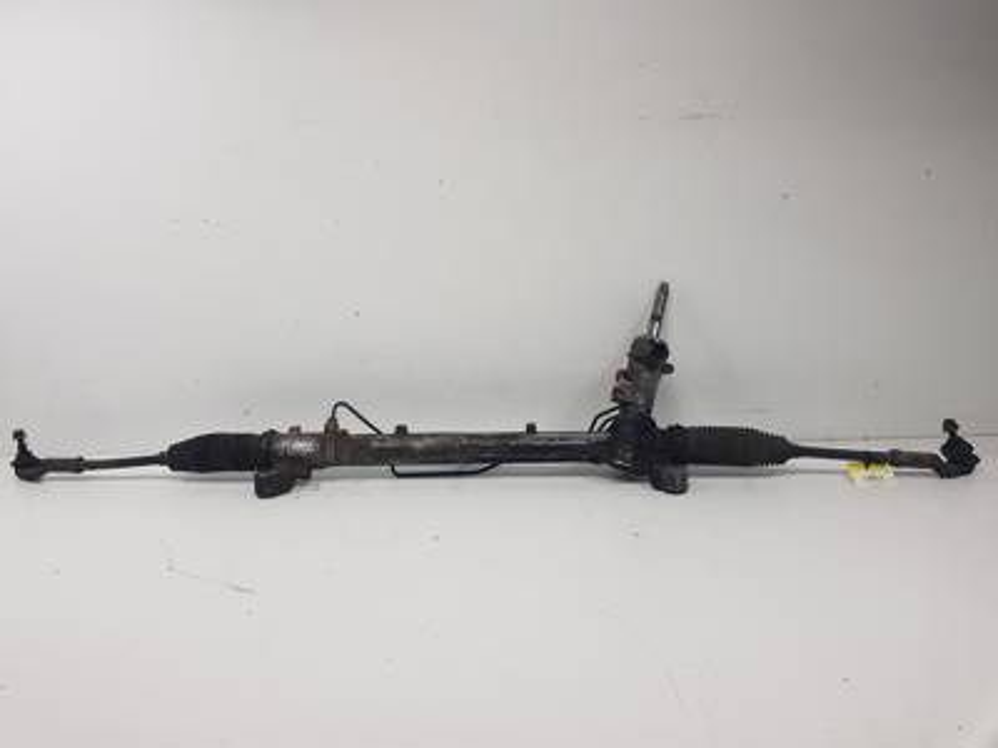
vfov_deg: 53.1
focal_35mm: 26
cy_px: 374
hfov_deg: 67.3
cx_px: 499
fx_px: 750
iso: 40
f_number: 1.7
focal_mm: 4.2
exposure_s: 1/419
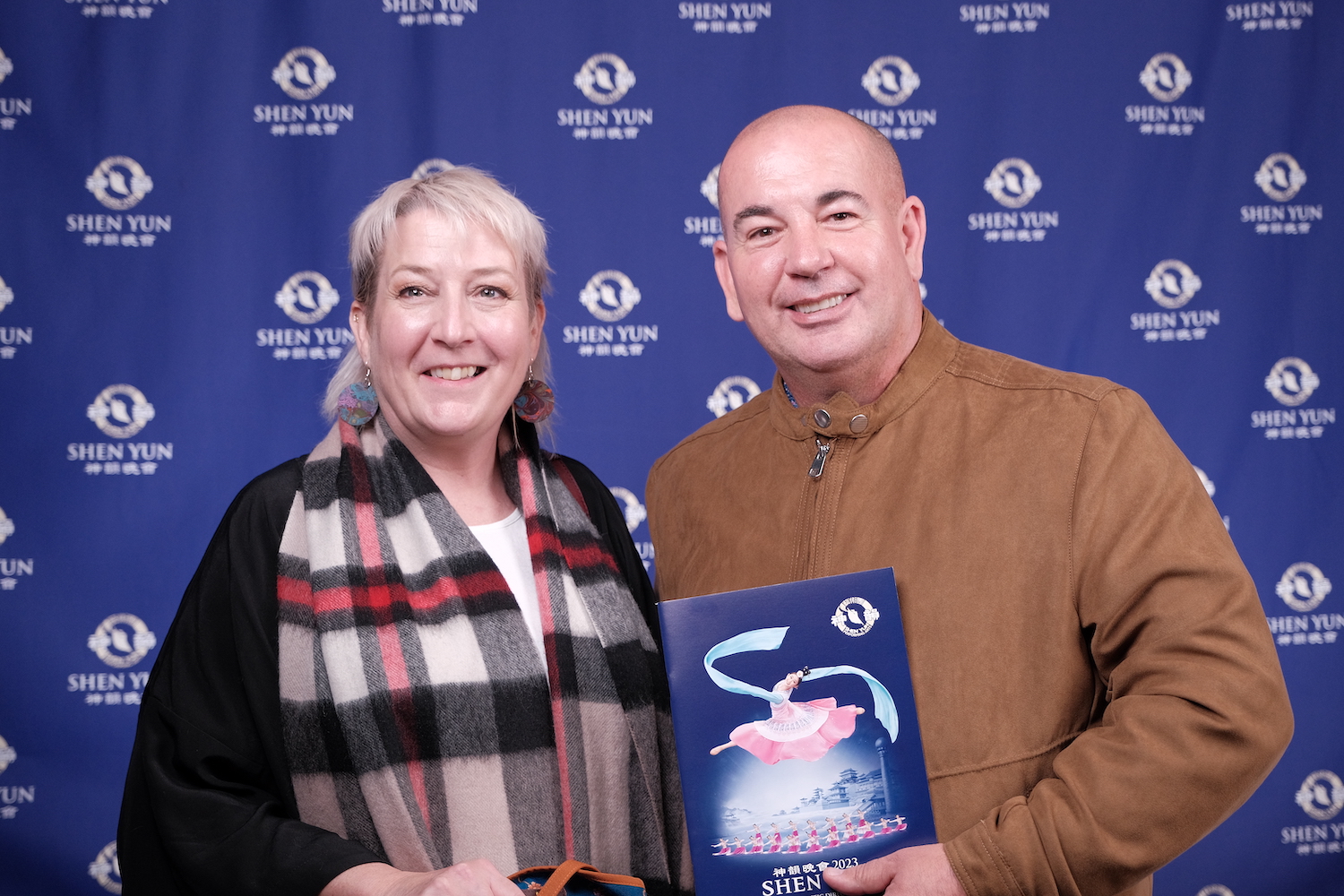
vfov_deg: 26.5
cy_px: 448
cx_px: 672
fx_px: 1904
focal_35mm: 51
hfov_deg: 38.9
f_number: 2.8
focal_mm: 34.2
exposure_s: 1/100
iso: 640
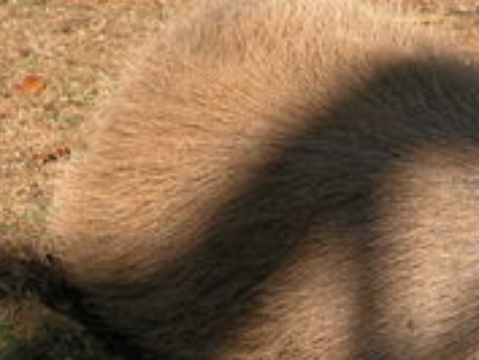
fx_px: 5968
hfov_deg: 4.6
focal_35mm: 431
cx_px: 457
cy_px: 214
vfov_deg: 3.5
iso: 100
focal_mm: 48.5
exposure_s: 1/278
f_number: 5.1
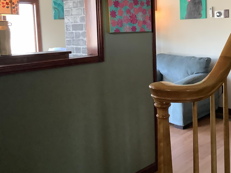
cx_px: 155
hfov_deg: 41.5
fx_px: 300
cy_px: 50
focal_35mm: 45
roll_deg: +0.8
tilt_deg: -5.4
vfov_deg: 31.8
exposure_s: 1/60
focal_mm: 3.3
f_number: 2.4
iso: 250
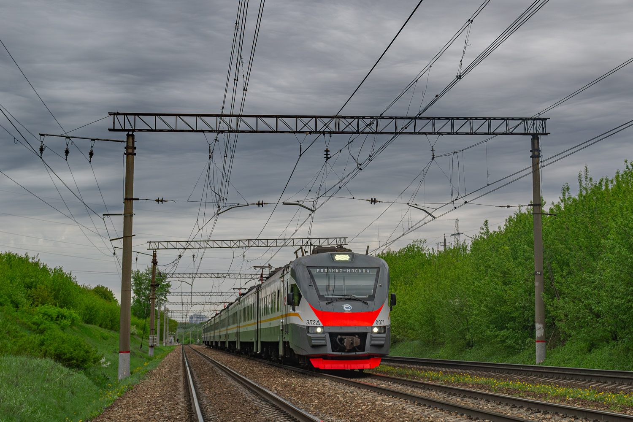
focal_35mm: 60
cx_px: 316
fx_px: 1055
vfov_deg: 22.6
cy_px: 211
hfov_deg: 33.4
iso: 100
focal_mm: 40
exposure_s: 1/800
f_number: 5.6
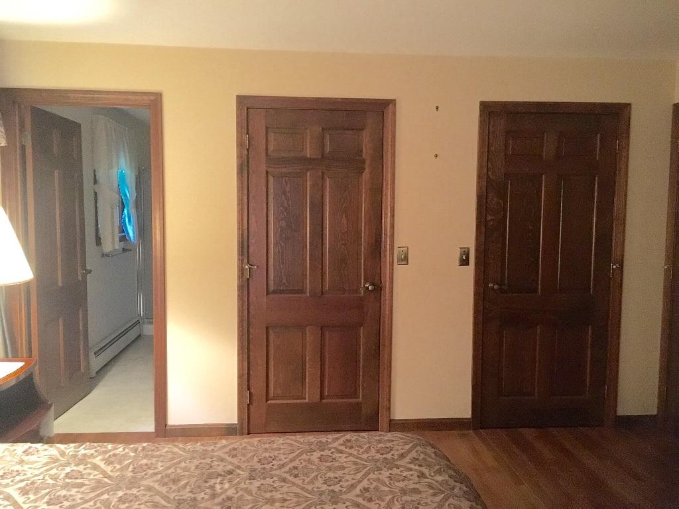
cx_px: 340
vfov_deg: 48.2
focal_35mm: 29
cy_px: 254
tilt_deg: -3.6
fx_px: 569
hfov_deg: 61.7
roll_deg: -0.4
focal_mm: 4.15
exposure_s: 1/17
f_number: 2.2
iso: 320
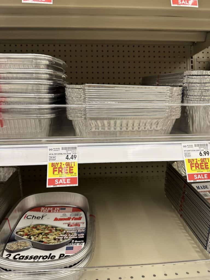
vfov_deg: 71.6
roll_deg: +1.5
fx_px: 194
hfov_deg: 56.8
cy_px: 140
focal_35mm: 24
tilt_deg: +0.6
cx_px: 105
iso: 125
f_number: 1.78
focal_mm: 6.86
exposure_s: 1/62
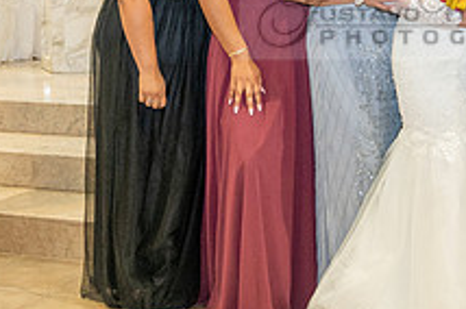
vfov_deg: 14.1
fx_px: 1241
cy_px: 52
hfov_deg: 21.0
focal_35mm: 96
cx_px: 378
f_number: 4
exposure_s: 1/80
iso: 2500
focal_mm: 30
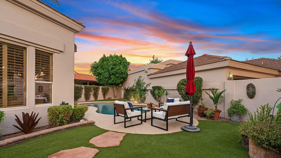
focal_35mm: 17
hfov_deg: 95.9
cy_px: 89
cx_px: 142
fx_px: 127
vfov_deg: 63.7
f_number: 8
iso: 100
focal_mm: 16
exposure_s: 1/6
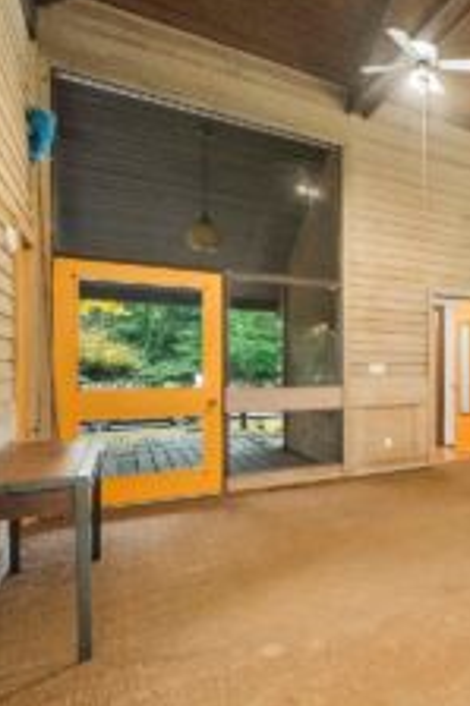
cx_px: 621
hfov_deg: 34.6
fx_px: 490
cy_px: 380
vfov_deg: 71.4
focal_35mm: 25
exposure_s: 1/60
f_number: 7.1
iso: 1600
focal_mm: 14
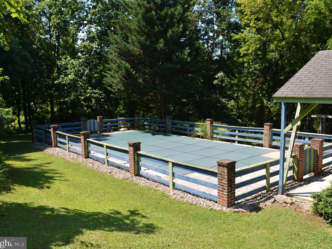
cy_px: 123
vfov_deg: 46.8
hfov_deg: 59.9
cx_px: 178
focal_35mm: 30
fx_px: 288
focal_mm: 18
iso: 100
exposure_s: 1/200
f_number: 6.3
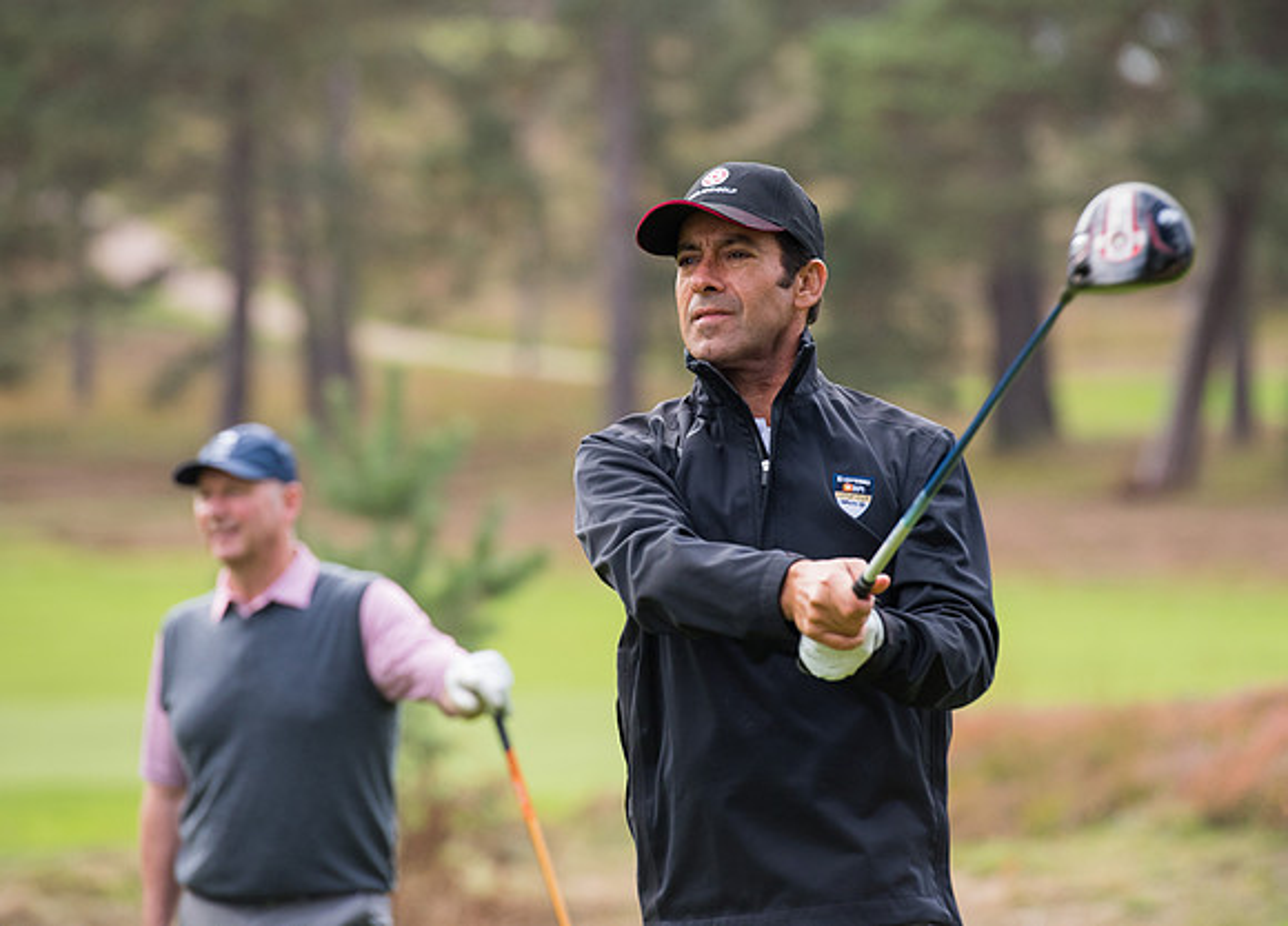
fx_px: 8882
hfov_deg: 8.3
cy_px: 392
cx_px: 665
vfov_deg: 6.0
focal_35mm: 242
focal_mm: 200
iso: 1000
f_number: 4
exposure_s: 1/1000
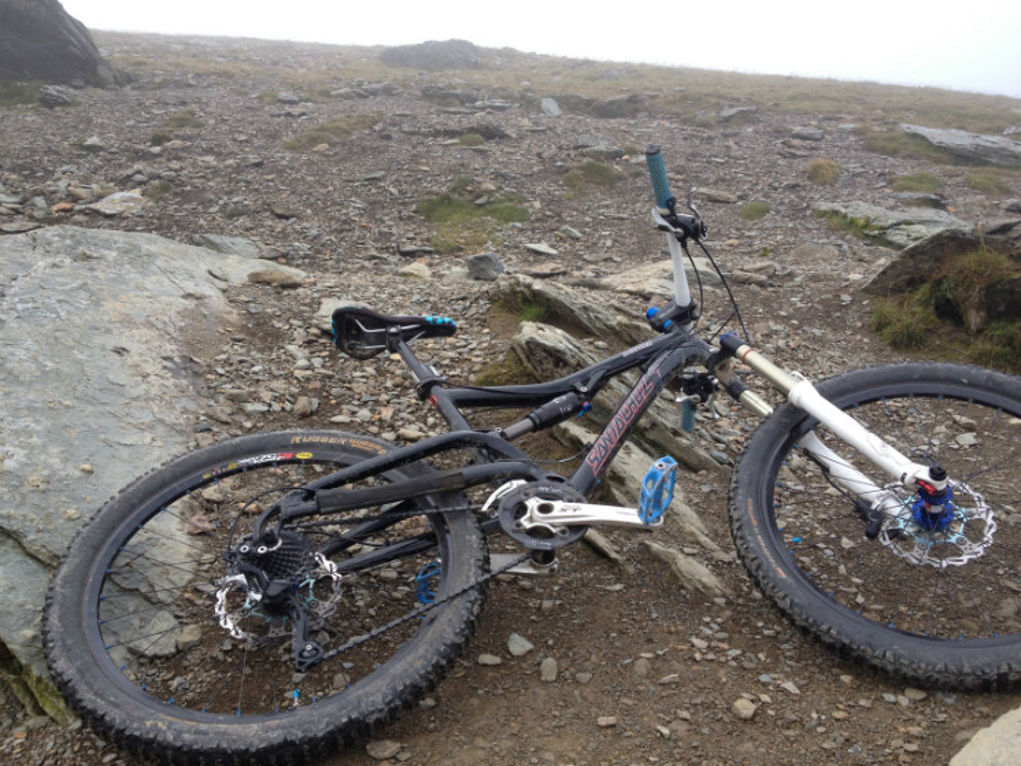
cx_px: 510
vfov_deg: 40.7
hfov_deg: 52.6
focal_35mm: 35
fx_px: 1032
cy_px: 383
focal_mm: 4.28
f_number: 2.4
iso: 50
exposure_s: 1/375
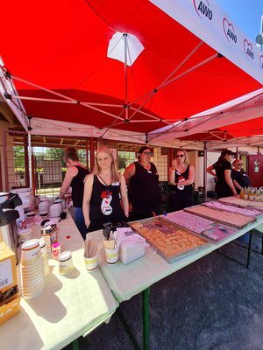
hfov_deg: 89.9
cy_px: 175
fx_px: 132
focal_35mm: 13
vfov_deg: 106.2
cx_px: 132
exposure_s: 1/485
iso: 50
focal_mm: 1.74
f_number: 2.2
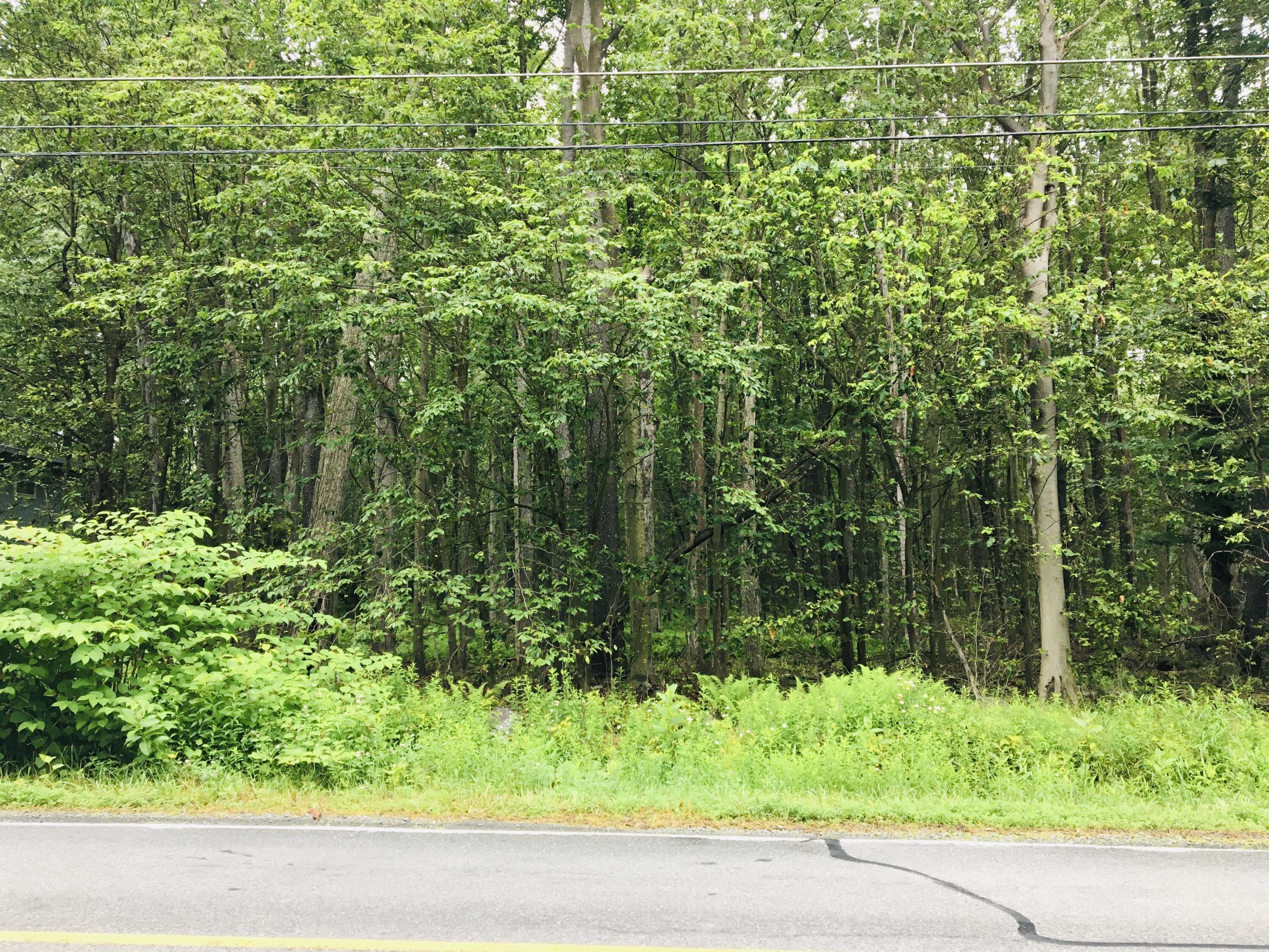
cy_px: 476
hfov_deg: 61.7
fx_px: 1063
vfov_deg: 48.2
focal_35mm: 29
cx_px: 634
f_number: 2.2
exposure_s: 1/30
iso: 25
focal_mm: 4.15
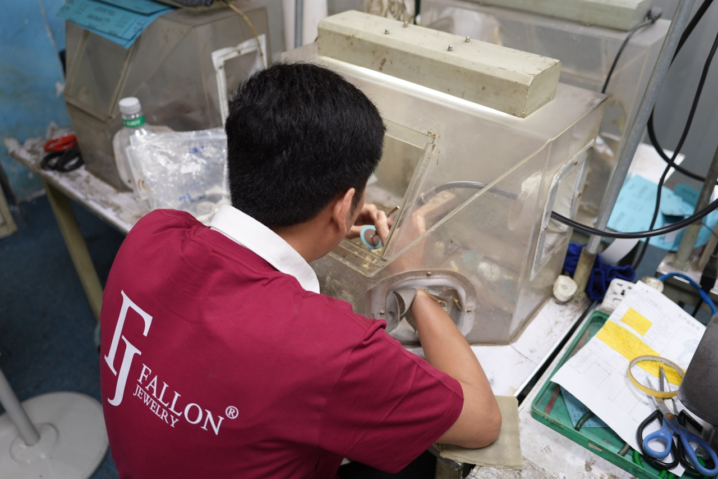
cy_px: 240
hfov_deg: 61.9
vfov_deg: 43.6
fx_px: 598
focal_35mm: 30
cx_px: 359
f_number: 2.8
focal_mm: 30
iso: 160
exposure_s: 1/30
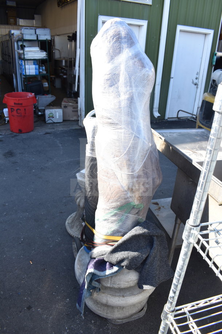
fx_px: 250
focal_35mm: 27
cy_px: 167
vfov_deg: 67.4
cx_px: 111
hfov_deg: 47.9
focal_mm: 18
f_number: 6.3
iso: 200
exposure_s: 1/160
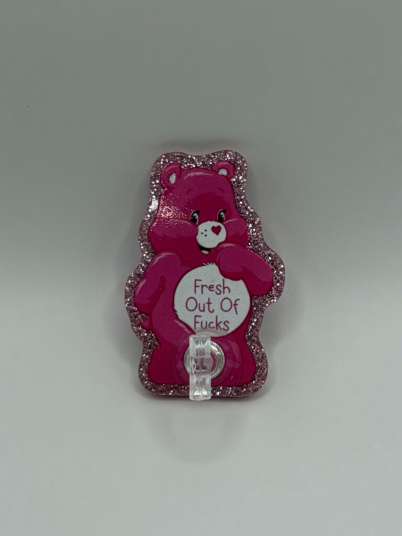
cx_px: 201
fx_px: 403
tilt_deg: -40.5
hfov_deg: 53.1
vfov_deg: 67.3
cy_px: 268
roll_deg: +1.9
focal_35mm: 26
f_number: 1.6
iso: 50
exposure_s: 1/1064
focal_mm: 5.96
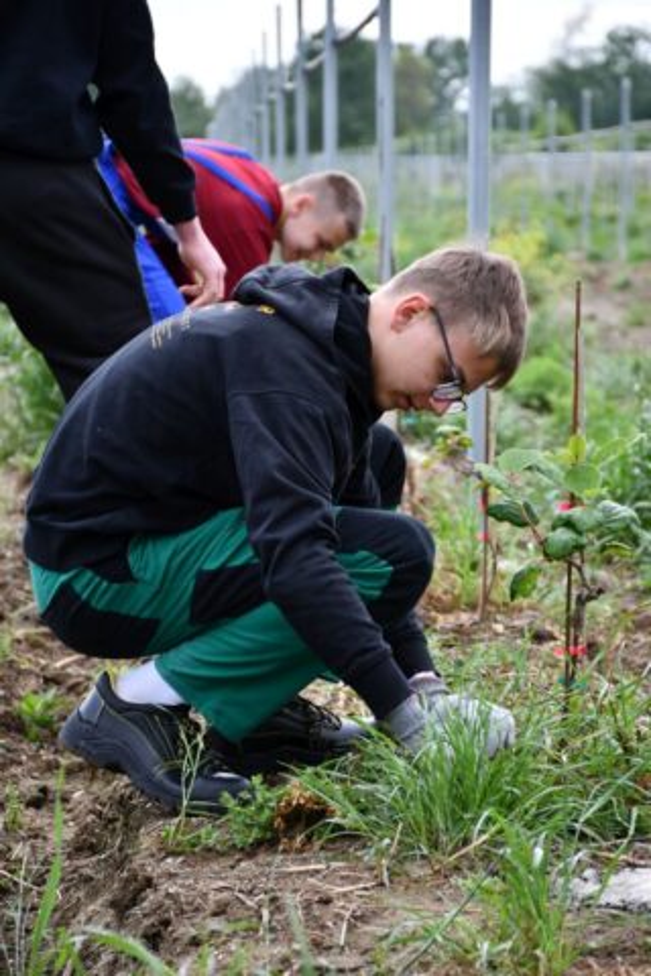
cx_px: 326
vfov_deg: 13.7
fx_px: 4068
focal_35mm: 150
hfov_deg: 9.1
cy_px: 488
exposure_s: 1/500
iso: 360
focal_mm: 100
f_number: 5.6
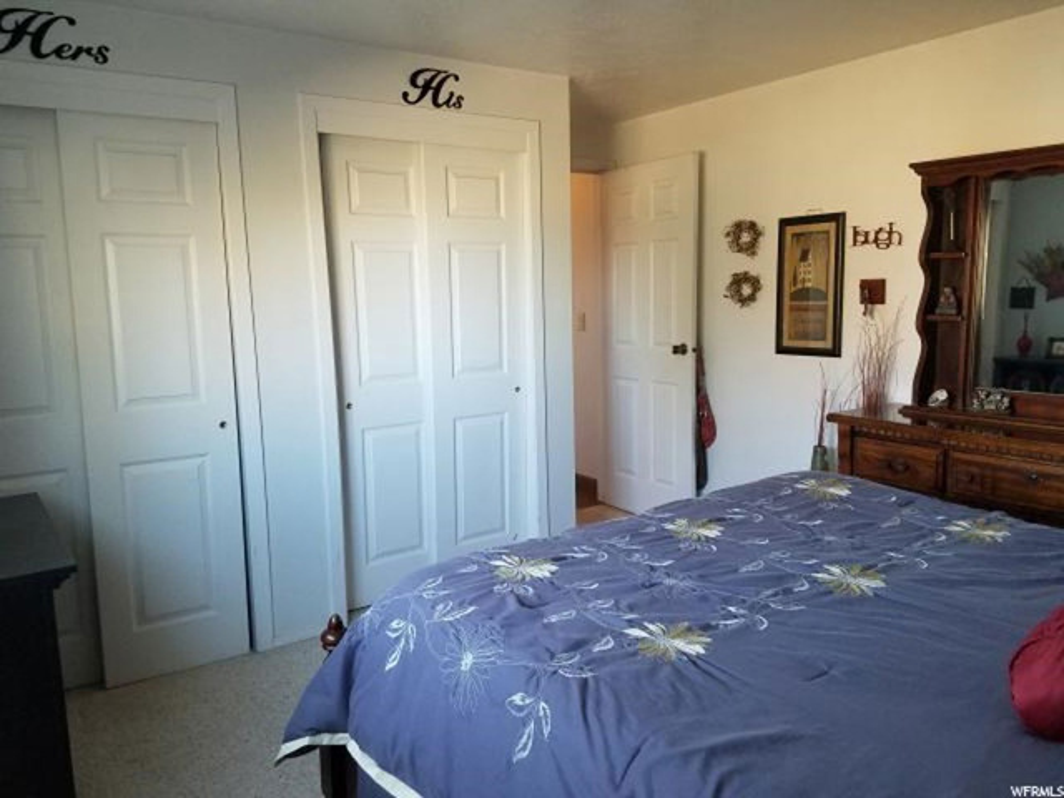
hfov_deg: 67.3
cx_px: 532
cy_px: 399
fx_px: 799
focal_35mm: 26
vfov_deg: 53.1
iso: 200
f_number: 1.7
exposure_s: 1/60
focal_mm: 4.2
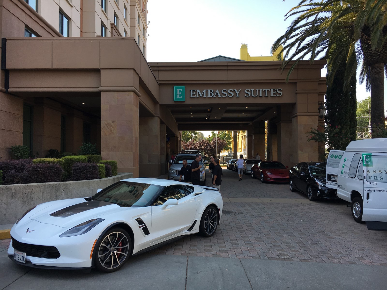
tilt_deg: +3.4
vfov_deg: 48.2
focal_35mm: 29
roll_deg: +1.1
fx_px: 324
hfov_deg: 61.7
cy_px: 145
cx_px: 194
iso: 25
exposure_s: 1/519
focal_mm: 4.15
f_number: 2.2
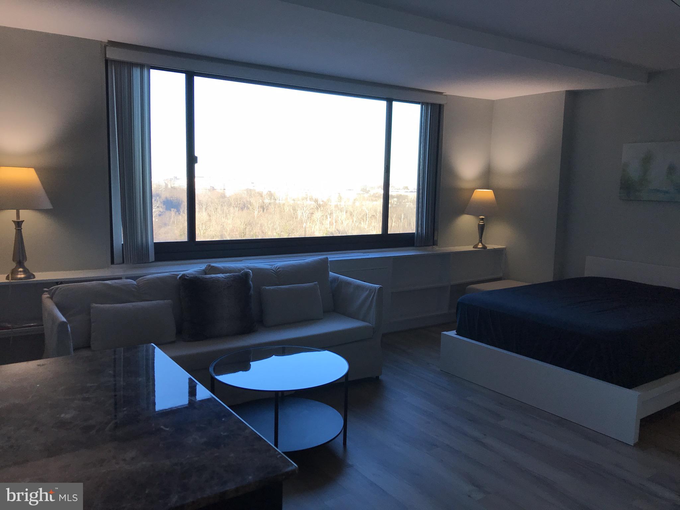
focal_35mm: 28
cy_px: 255
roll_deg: -1.7
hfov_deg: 63.4
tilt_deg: -5.6
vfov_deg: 49.7
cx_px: 340
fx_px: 550
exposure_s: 1/149
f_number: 1.8
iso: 20
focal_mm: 3.99
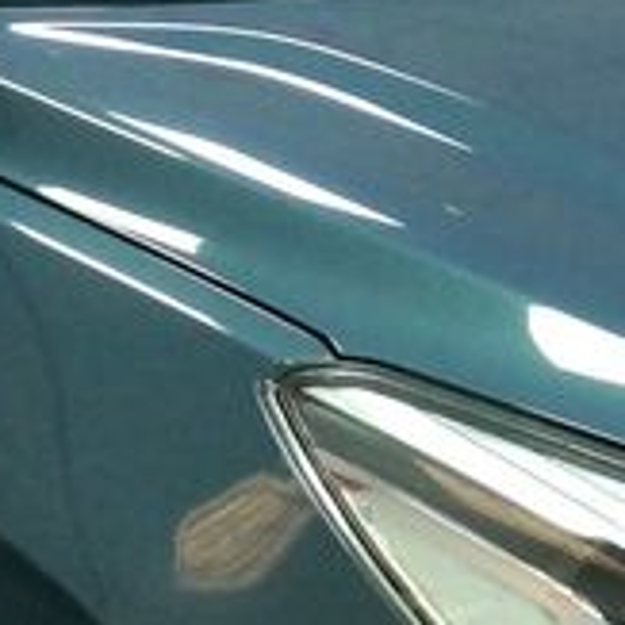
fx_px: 2880
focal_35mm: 141
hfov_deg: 12.4
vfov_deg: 12.4
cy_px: 445
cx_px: 395
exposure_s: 1/33
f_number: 2
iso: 584
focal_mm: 3
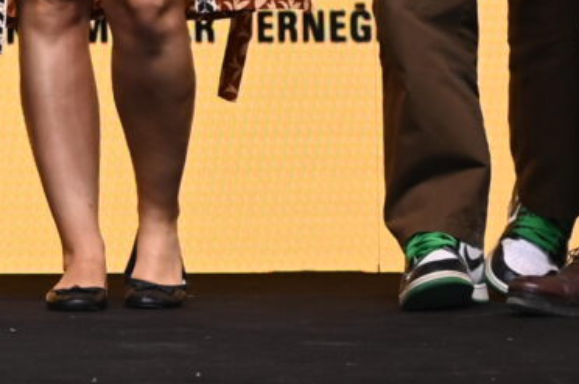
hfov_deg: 6.5
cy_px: -351
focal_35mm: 303
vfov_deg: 4.5
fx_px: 4867
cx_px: -859
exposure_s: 1/200
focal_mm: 44
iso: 320
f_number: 2.8
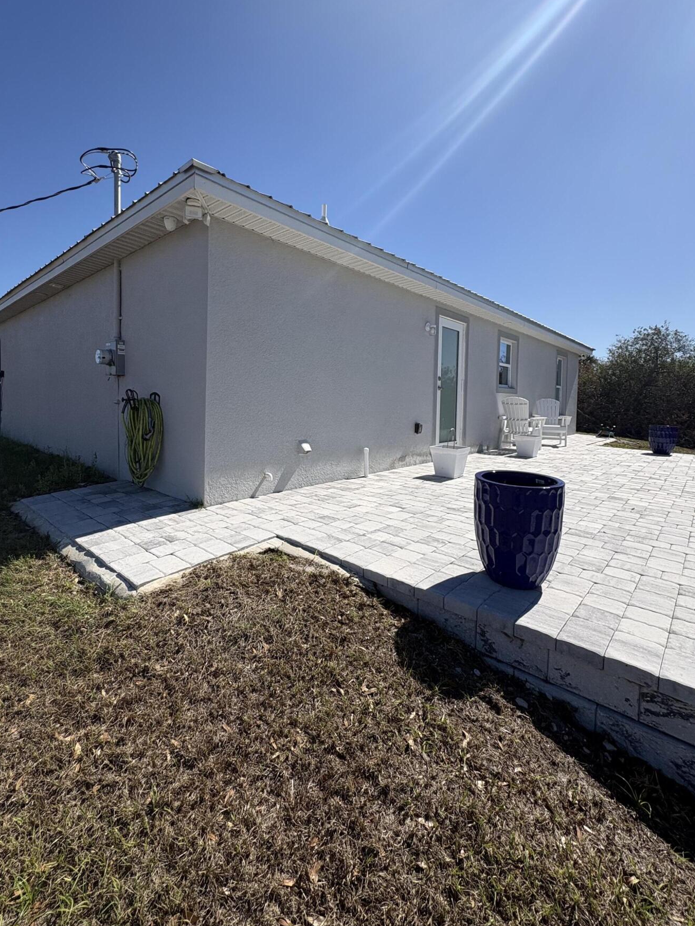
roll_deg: -0.2
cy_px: 415
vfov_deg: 94.2
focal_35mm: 16
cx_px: 311
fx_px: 428
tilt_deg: +0.5
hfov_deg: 77.9
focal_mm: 2.22
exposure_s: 1/2584
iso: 50
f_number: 2.2
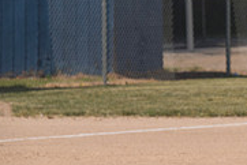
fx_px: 3859
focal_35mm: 562
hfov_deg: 3.7
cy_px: 61
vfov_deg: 2.5
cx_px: 347
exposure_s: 1/1600
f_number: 5.6
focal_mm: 175
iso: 200
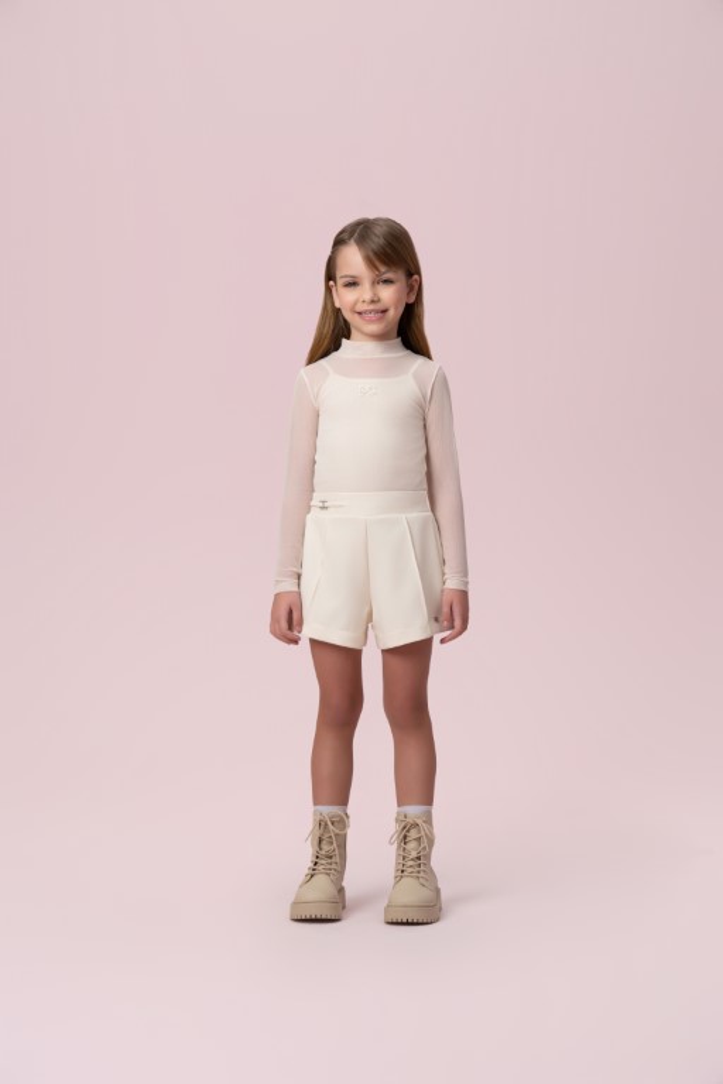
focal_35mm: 74
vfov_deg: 27.3
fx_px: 2229
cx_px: 362
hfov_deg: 18.4
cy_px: 542
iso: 100
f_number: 7.1
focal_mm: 74
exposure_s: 1/125
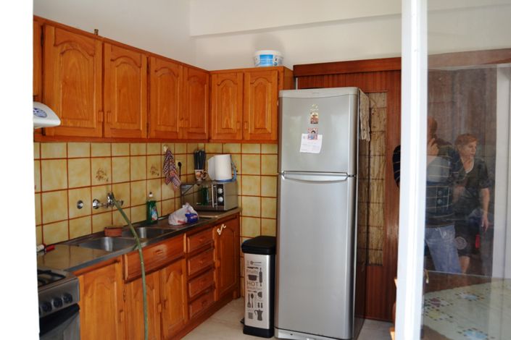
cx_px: 256
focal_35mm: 27
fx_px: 383
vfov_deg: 47.9
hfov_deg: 67.4
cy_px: 170
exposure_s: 1/125
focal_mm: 18
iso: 400
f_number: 5.6
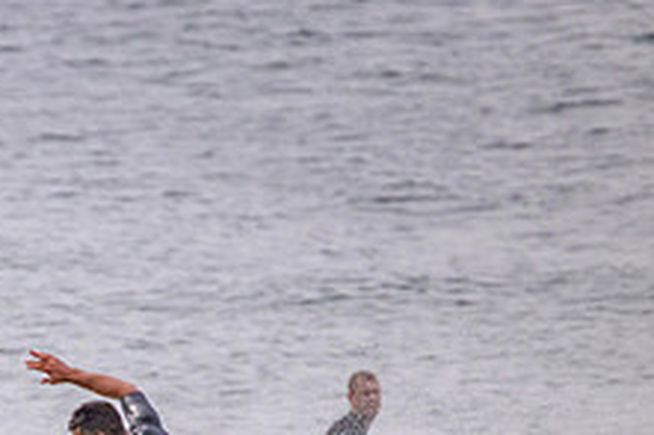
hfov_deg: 1.0
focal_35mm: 2102
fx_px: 38157
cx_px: -133
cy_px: 487
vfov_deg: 0.7
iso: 1400
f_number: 11
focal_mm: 800
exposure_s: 1/2000
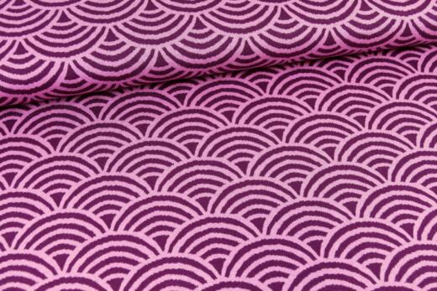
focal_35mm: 43
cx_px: 218
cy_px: 146
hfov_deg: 45.4
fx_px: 522
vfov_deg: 31.2
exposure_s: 1/80
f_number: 3.2
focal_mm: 15.51
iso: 320
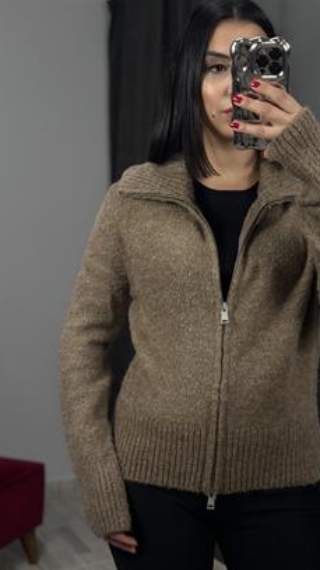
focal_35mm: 53
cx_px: 187
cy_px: 287
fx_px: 801
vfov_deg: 39.2
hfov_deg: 22.6
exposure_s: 1/100
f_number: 1.78
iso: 100
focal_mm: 6.86
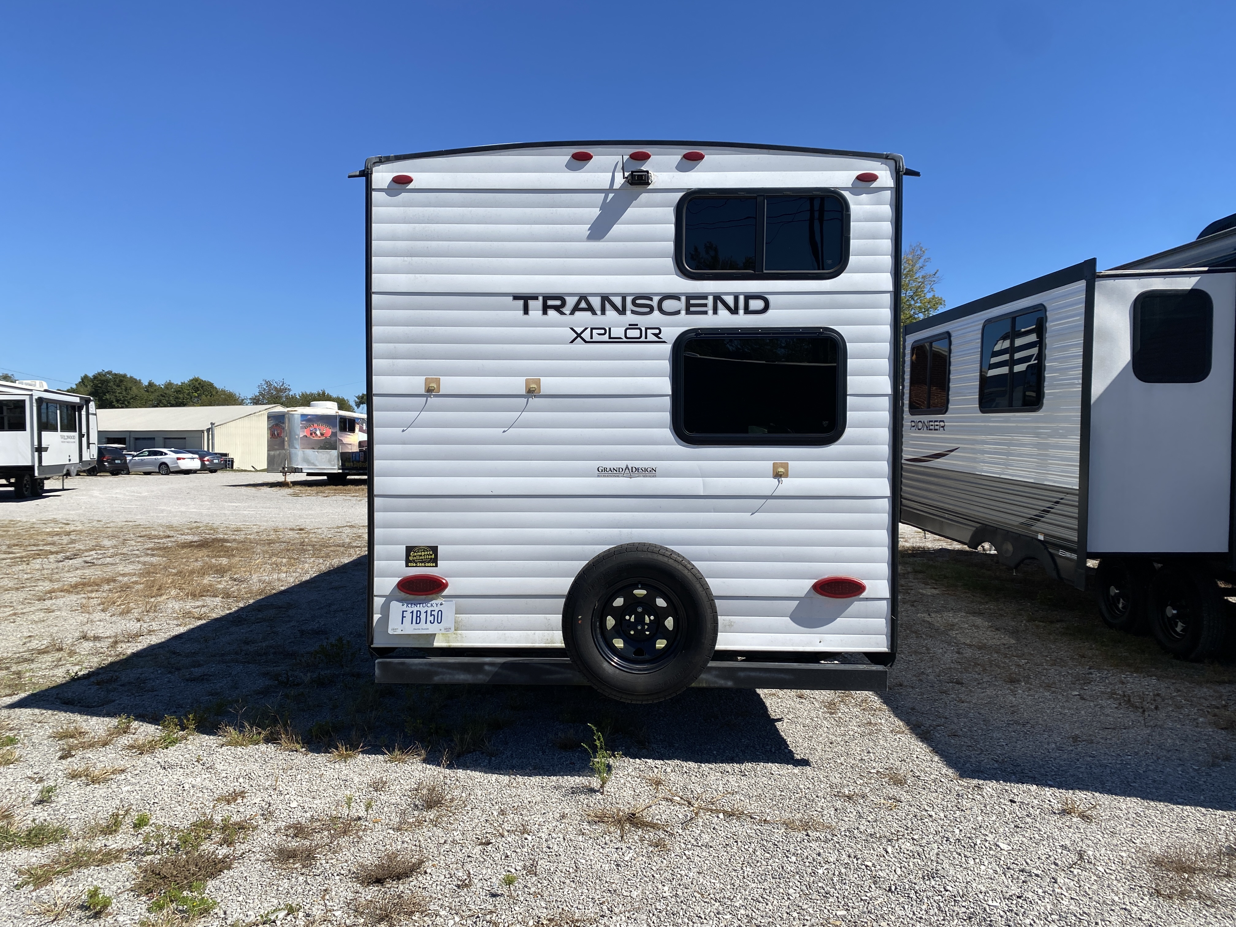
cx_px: 618
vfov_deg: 53.1
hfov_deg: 67.3
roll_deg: -0.8
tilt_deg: +1.2
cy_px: 464
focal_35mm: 26
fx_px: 928
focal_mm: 4.25
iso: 32
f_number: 1.8
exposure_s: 1/3401
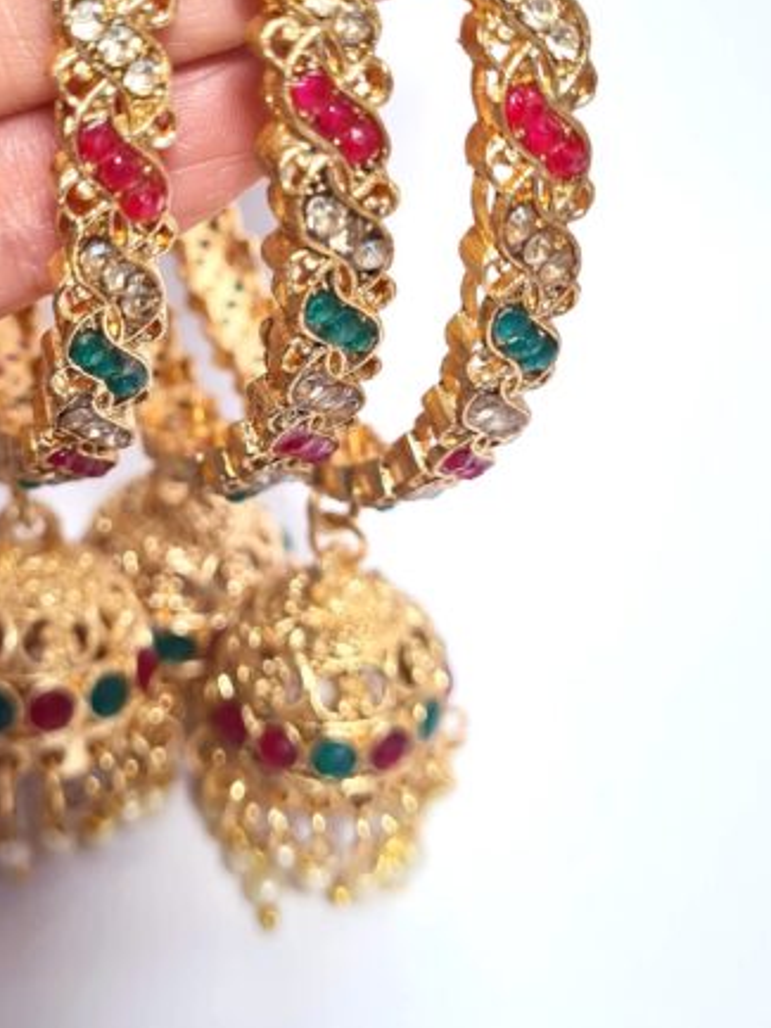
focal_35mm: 56
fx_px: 1662
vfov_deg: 34.0
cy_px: 329
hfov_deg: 25.9
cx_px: 240
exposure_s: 1/235
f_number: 1.8
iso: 50
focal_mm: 5.4
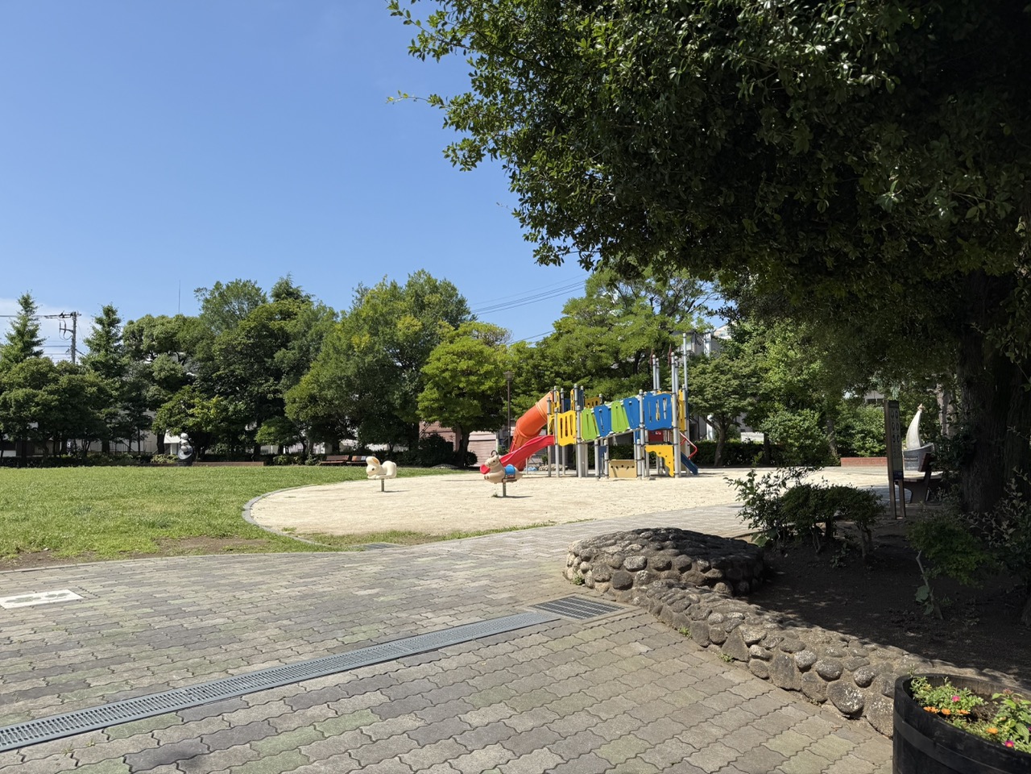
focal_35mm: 24
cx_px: 516
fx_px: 715
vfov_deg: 56.8
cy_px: 387
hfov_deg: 71.6
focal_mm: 6.76
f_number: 1.78
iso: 80
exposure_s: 1/3953
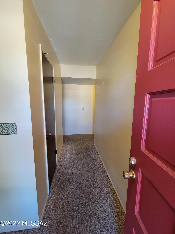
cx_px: 88
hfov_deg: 89.9
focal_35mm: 13
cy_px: 117
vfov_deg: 106.2
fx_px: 88
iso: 250
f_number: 2.2
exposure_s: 1/60
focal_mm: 2.2
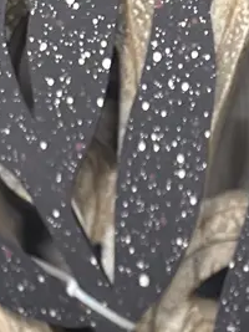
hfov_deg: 16.0
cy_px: 625
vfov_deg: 16.9
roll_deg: -0.6
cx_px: 171
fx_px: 883
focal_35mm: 92
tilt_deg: -34.0
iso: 400
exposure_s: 1/50
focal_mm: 6.86
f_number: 1.78
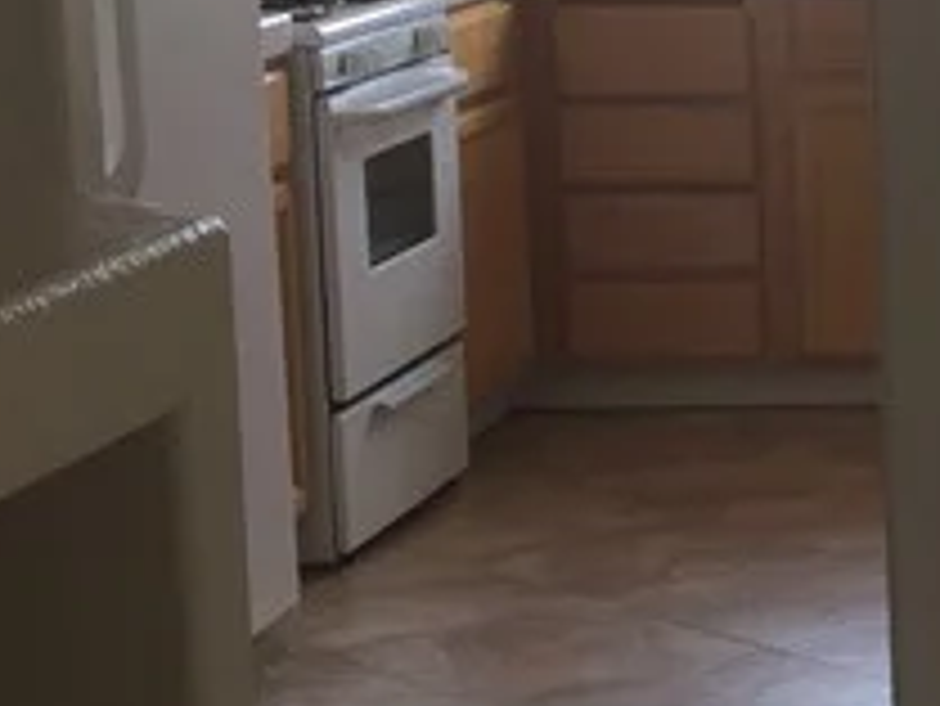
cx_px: 1799
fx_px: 3858
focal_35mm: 142
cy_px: 270
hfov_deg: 12.4
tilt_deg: -7.5
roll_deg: -0.2
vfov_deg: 10.5
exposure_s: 1/60
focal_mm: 4.15
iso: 32
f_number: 2.2
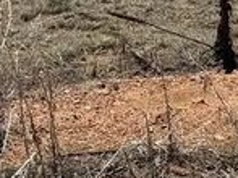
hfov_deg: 11.6
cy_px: -267
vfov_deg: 8.1
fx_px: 1147
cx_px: 301
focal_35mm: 167
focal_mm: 6.76
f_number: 1.78
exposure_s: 1/6711
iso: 80
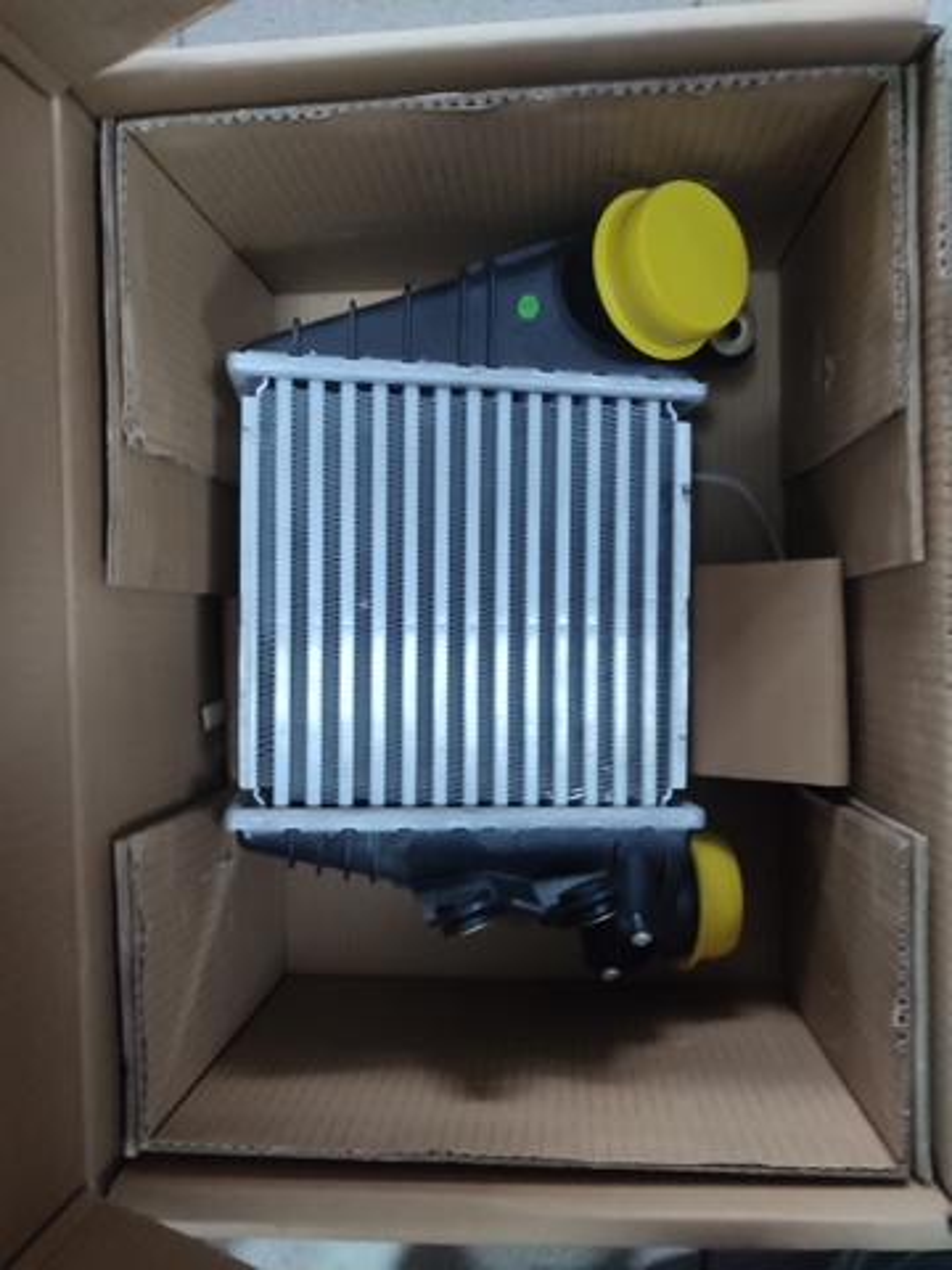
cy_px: 635
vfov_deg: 69.4
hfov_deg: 54.9
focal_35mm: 25
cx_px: 476
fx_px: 917
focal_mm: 6.04
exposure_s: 1/25
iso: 349
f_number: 1.9
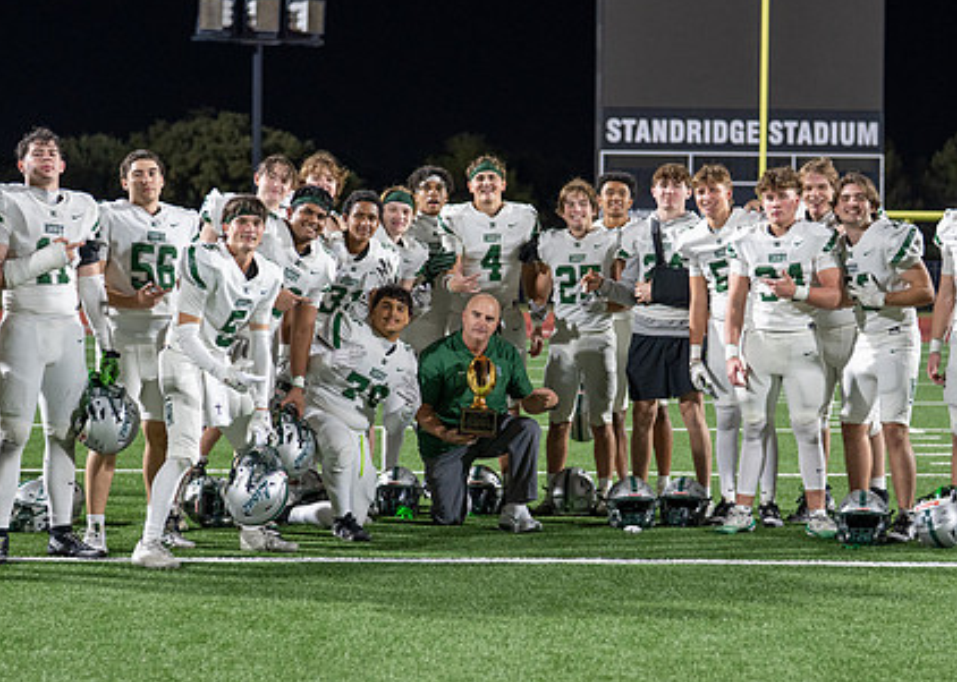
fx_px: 2336
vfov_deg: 16.6
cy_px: 371
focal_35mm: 86
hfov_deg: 23.1
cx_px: 469
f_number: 2
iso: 1000
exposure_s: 1/500
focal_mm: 50
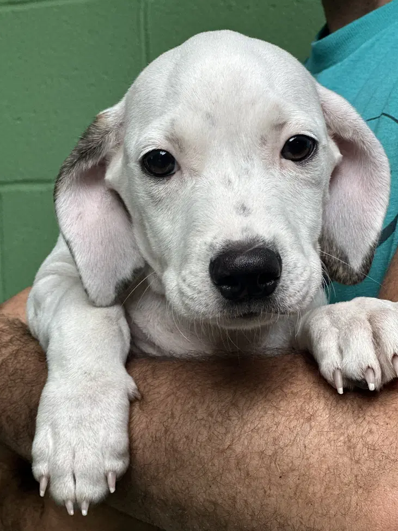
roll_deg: +1.0
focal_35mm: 79
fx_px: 1211
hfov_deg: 18.7
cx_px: 200
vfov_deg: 24.7
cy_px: 265
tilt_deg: -3.3
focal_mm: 9
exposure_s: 1/121
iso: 64
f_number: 2.8
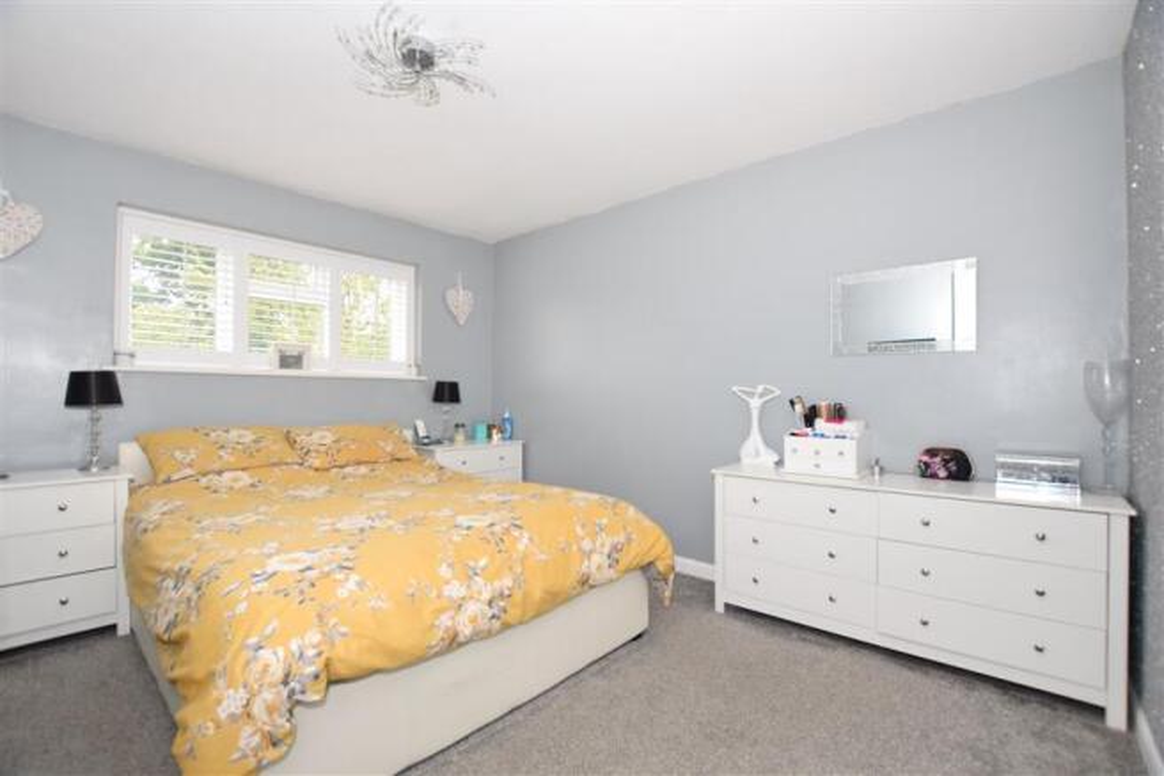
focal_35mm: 15
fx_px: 485
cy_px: 388
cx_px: 582
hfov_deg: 100.4
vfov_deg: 77.3
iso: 200
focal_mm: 10
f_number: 5
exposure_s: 1/30
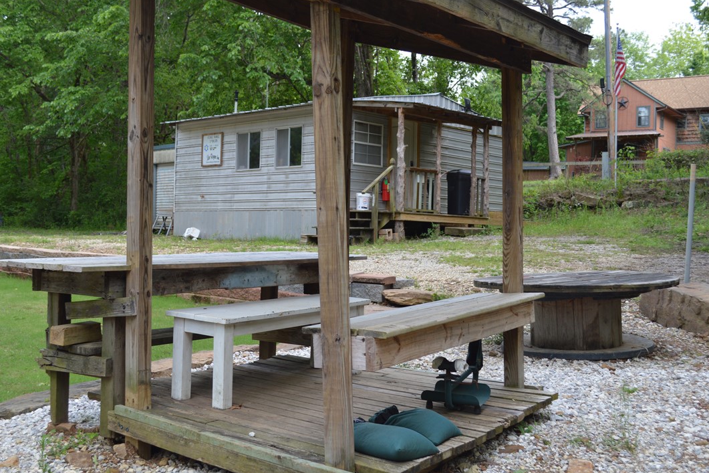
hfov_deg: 45.4
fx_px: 847
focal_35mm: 43
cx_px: 352
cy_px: 239
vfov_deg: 31.2
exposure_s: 1/125
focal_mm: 28
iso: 160
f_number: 5.6
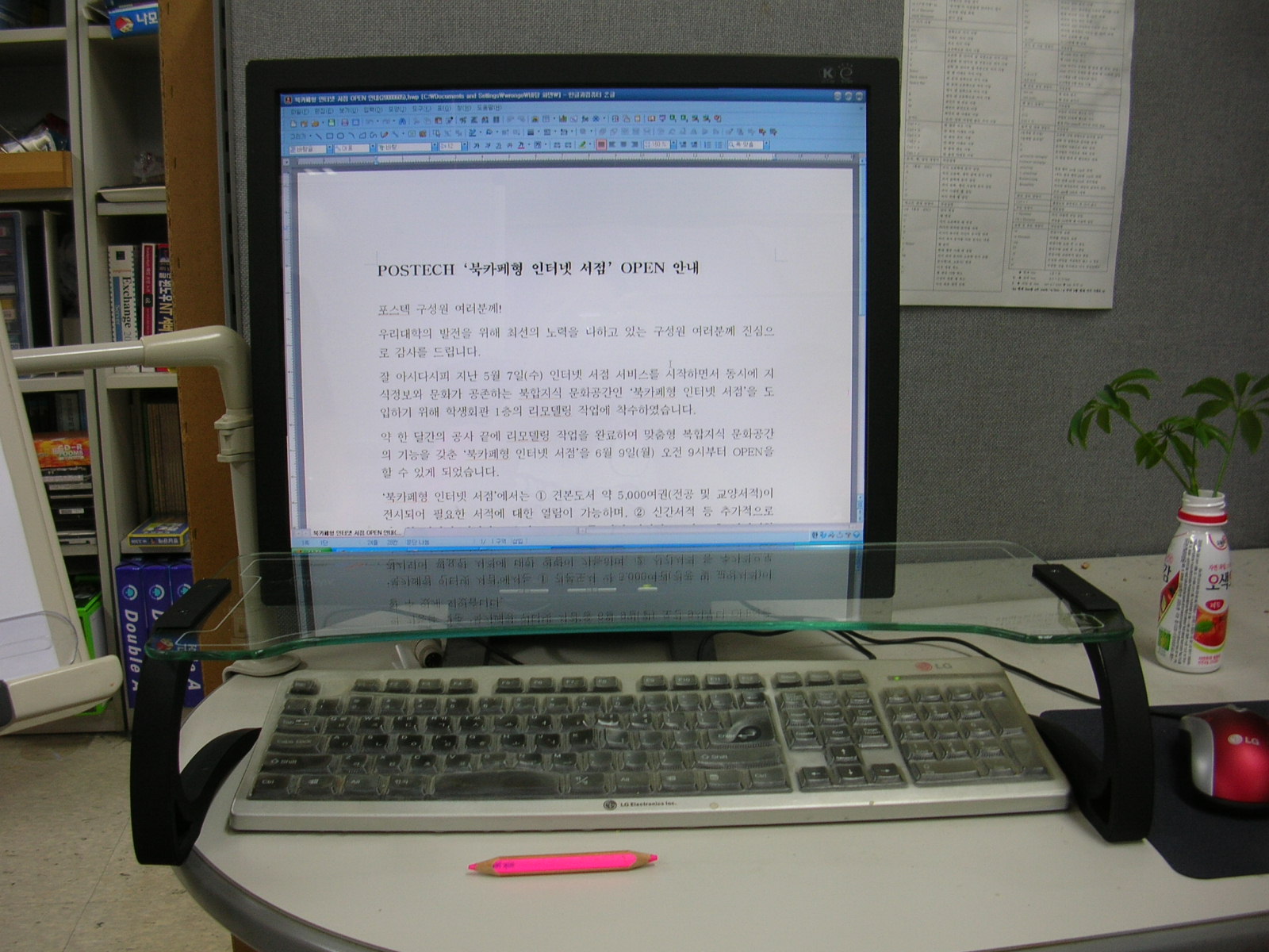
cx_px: 634
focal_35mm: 35
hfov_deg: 52.6
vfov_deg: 40.7
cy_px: 476
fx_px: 1283
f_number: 2.8
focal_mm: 5.8
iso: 50
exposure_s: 1/9.7
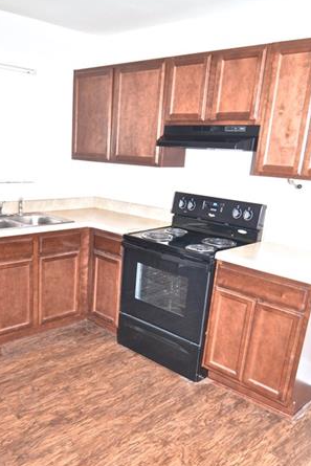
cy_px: 286
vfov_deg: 59.6
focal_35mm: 31
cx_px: 111
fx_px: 401
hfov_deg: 41.9
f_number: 4
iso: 800
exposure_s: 1/60
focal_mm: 12
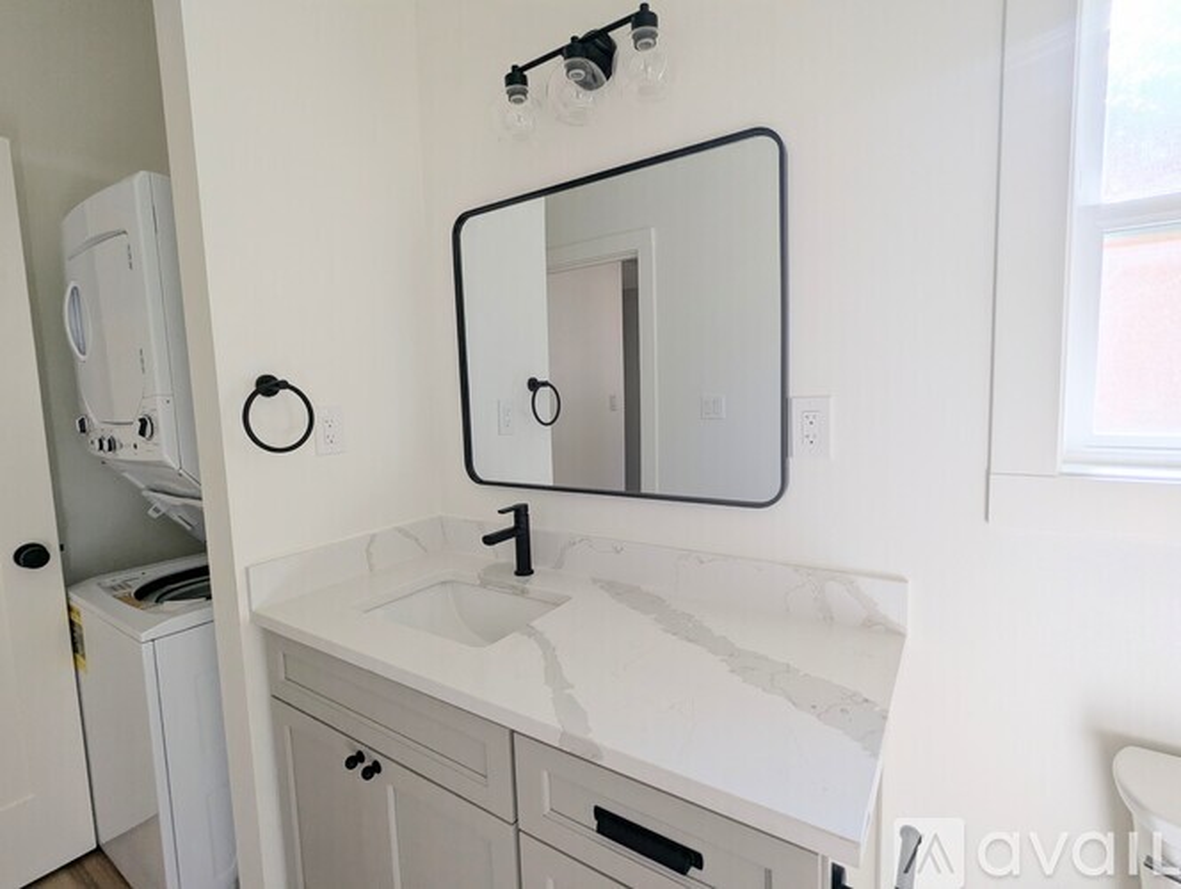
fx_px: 547
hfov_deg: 94.4
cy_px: 444
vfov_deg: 78.2
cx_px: 590
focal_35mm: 16
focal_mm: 2.35
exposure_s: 1/224
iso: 39
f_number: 2.2
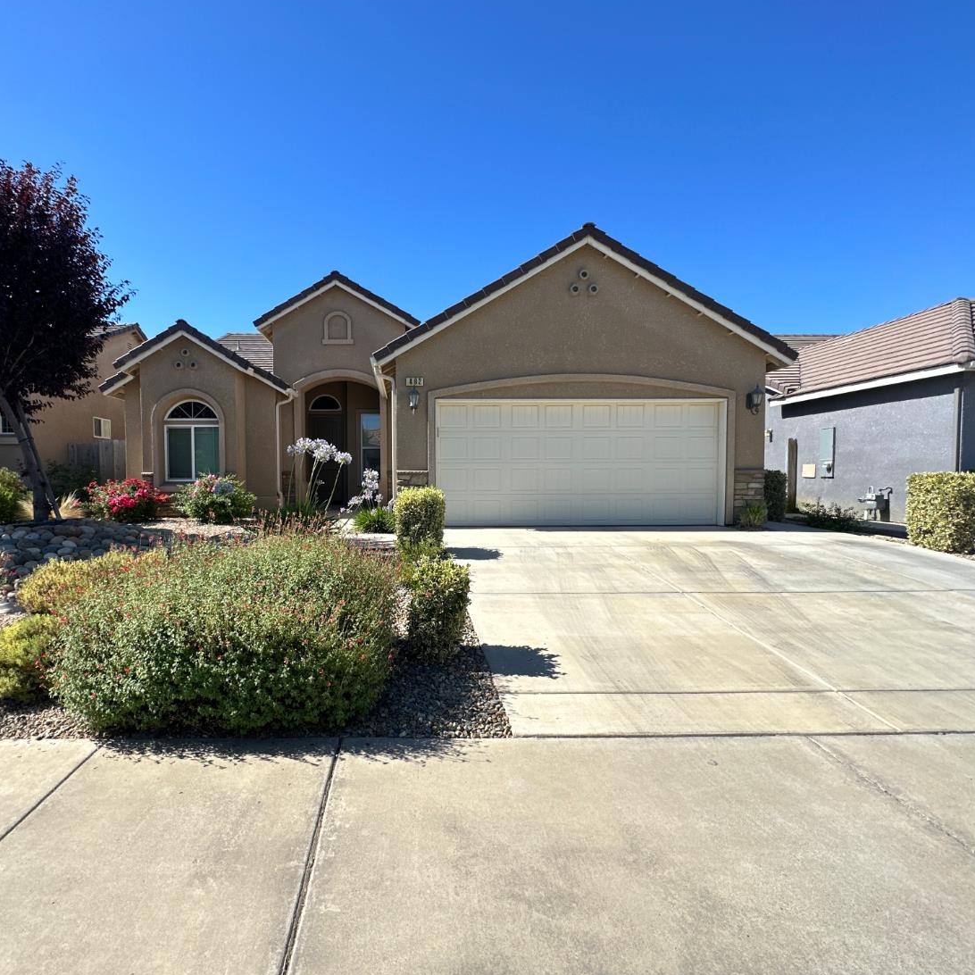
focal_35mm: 17
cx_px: 411
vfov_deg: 84.0
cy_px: 495
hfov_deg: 83.3
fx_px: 542
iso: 50
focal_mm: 2.22
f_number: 2.2
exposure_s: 1/1642
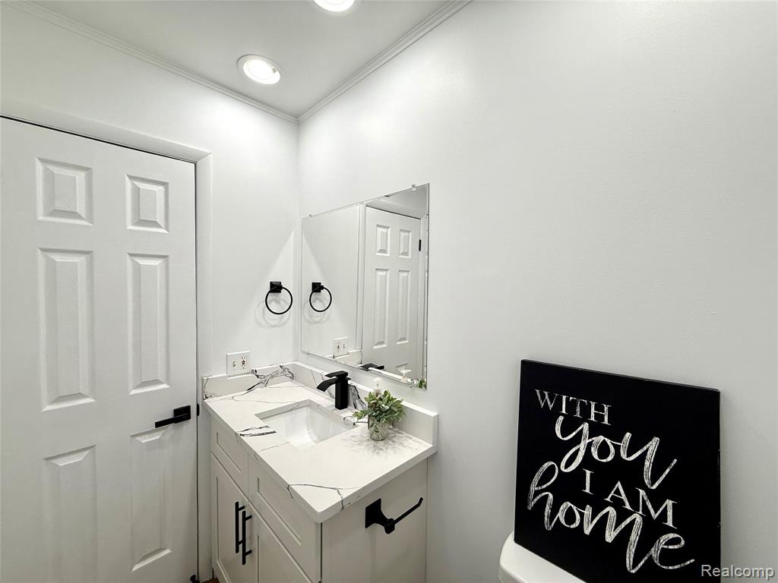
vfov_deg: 85.7
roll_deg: -0.5
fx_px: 315
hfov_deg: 102.1
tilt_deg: -2.5
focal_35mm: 14
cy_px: 292
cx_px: 389
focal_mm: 2.22
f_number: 2.2
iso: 64
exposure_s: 1/120
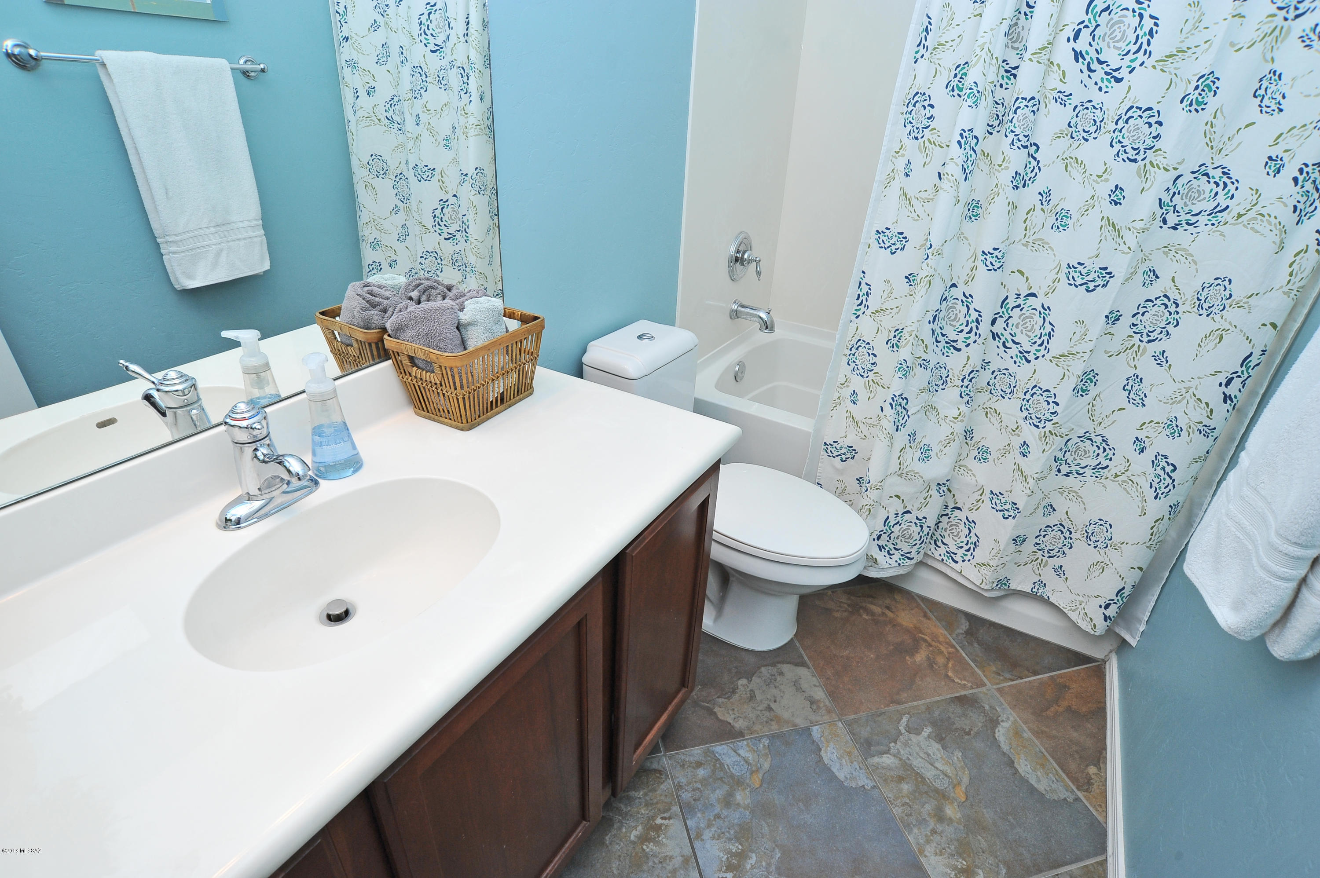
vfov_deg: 67.3
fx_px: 660
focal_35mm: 18
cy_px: 439
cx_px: 660
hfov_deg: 90.0
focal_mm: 18
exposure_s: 1/60
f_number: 9
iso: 640
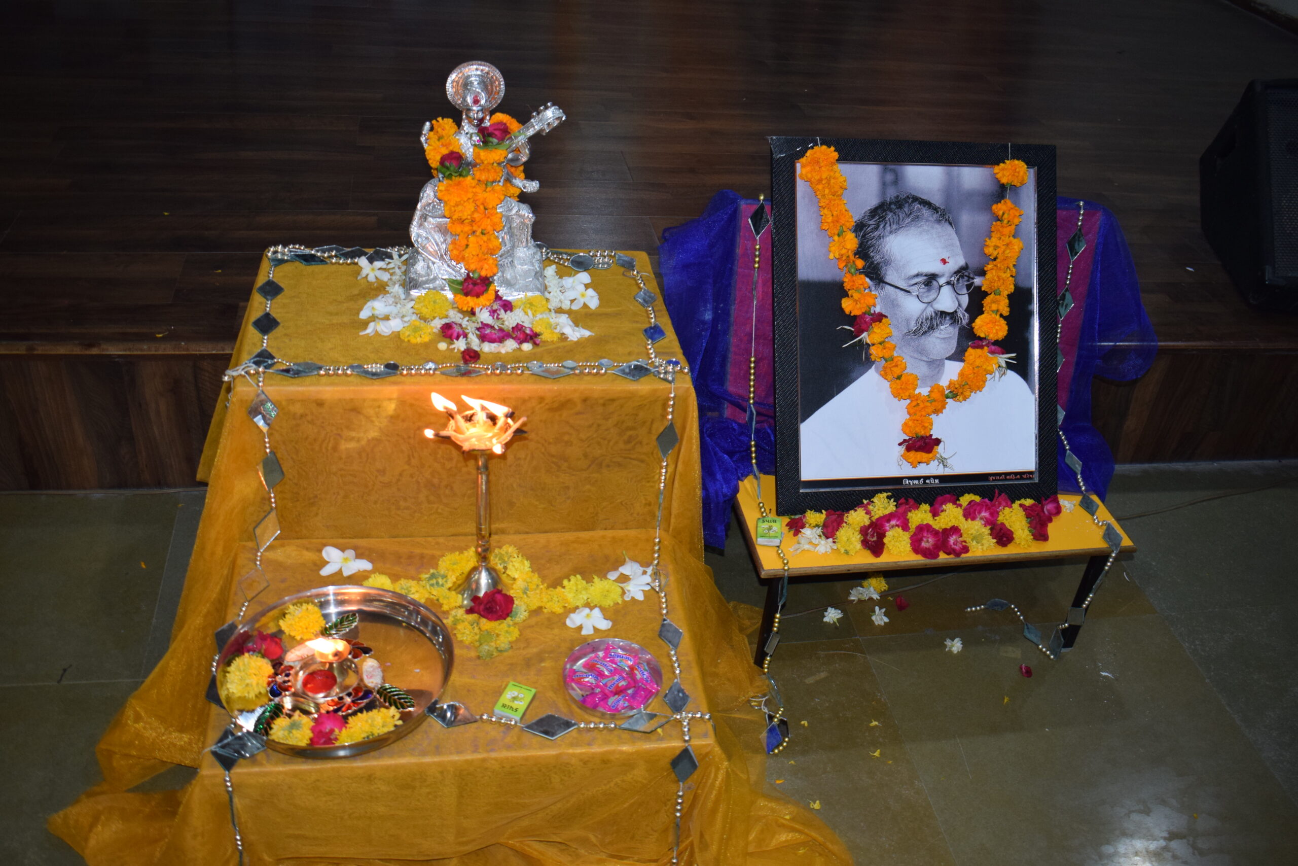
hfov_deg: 57.2
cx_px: 649
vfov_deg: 40.0
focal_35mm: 33
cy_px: 433
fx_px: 1190
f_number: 4.5
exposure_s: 1/80
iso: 800
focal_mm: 22
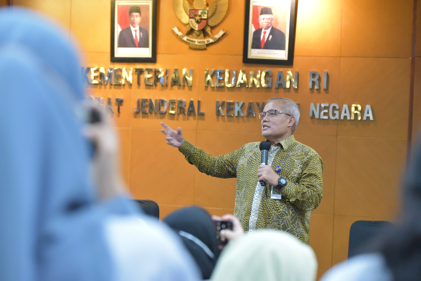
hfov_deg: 22.6
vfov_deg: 15.2
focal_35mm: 90
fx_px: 1053
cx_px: 210
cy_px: 140
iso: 11400
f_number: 4
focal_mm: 90
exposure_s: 1/200
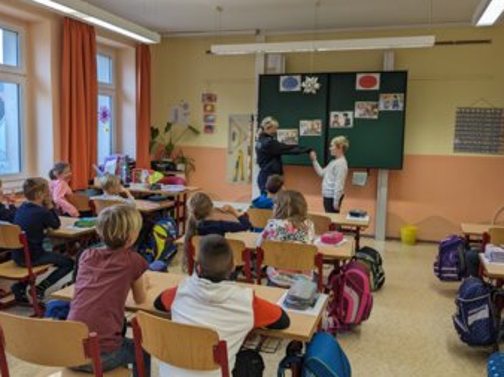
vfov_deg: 44.0
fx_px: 466
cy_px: 165
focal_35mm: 32
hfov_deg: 56.8
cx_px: 243
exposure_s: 1/110
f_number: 1.73
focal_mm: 4.38
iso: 41
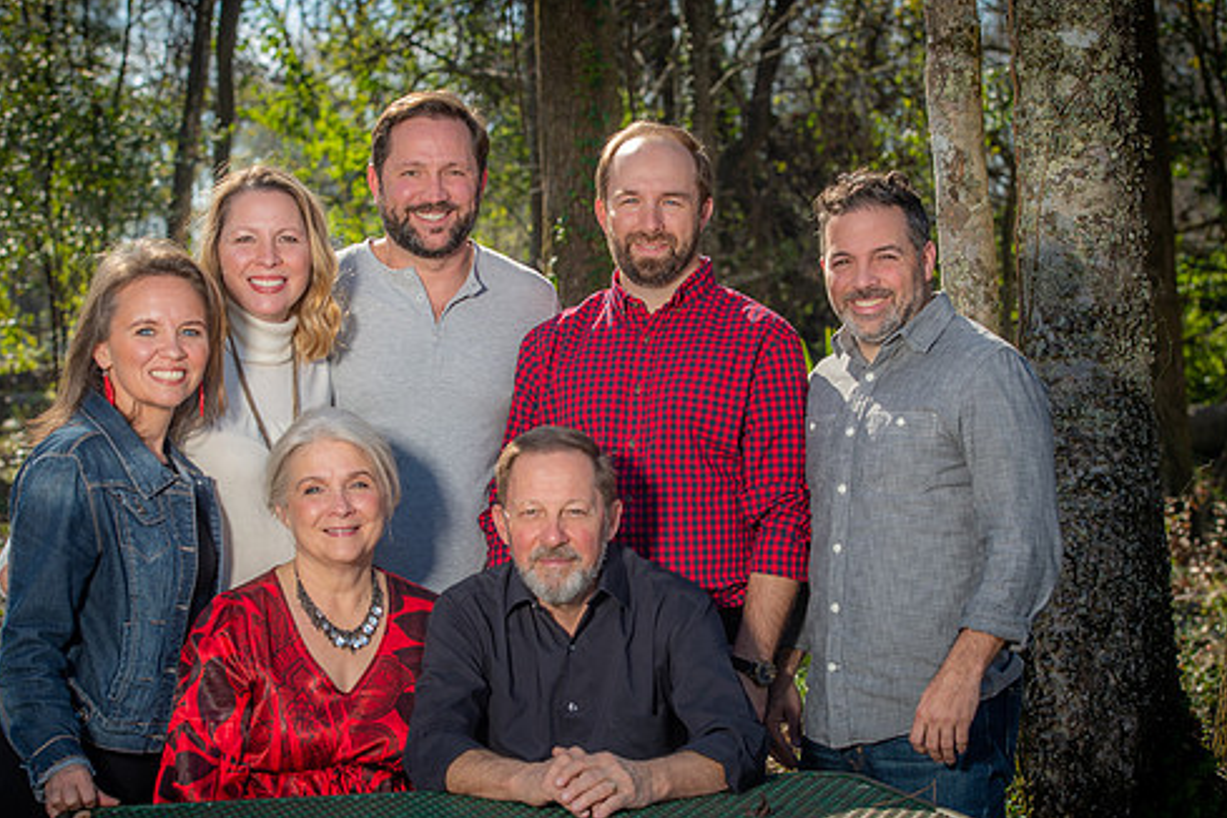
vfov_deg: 16.4
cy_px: 459
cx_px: 597
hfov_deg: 24.5
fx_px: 2829
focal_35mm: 83
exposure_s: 1/250
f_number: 5.6
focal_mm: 70
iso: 50
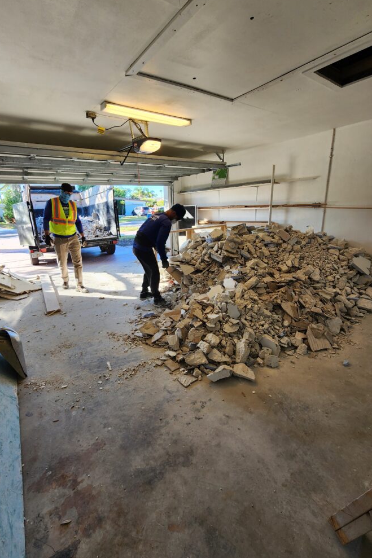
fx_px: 217
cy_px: 272
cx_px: 173
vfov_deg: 104.2
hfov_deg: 81.1
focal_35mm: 14
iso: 64
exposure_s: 1/120
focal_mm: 2.2
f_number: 2.2
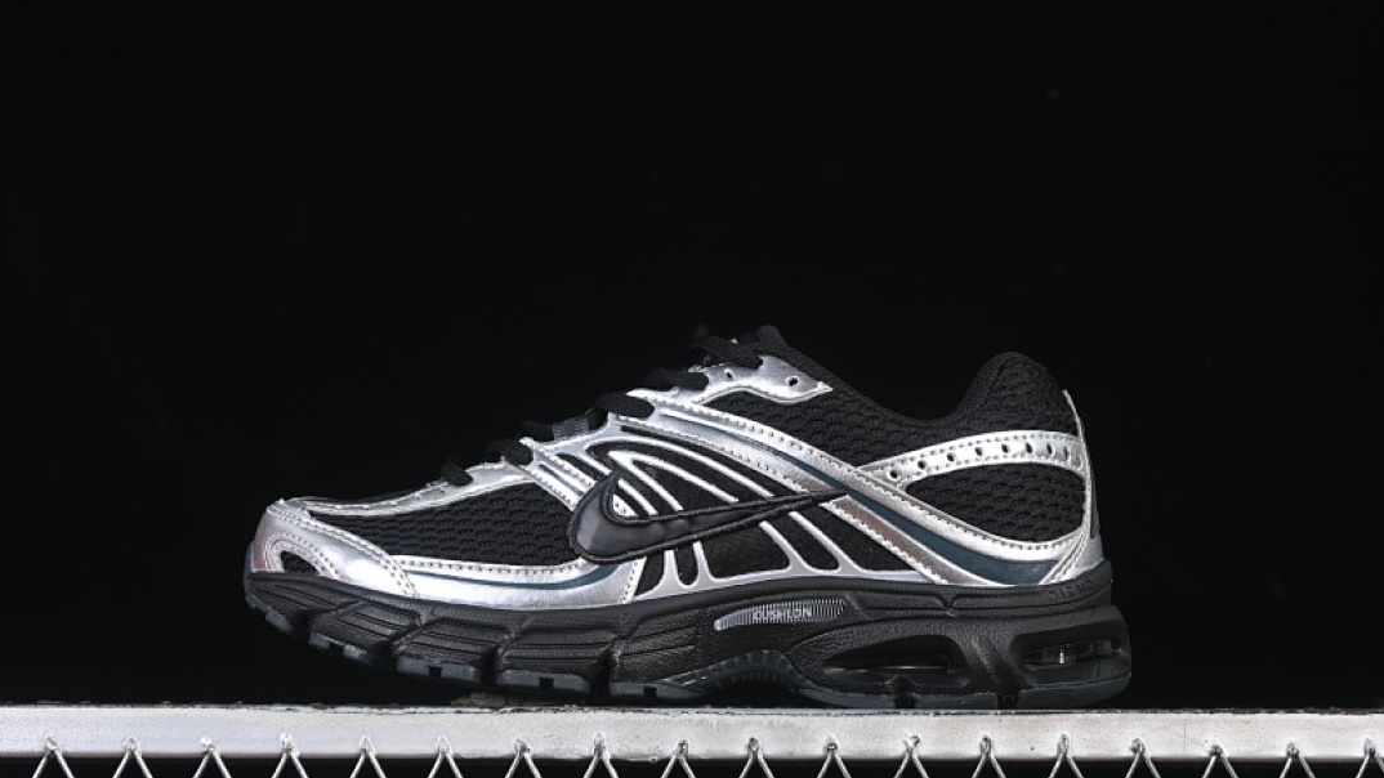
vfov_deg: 15.3
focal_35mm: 79
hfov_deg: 26.9
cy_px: 419
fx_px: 2899
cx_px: 693
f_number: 6.3
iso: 160
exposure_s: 1/60
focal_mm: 50
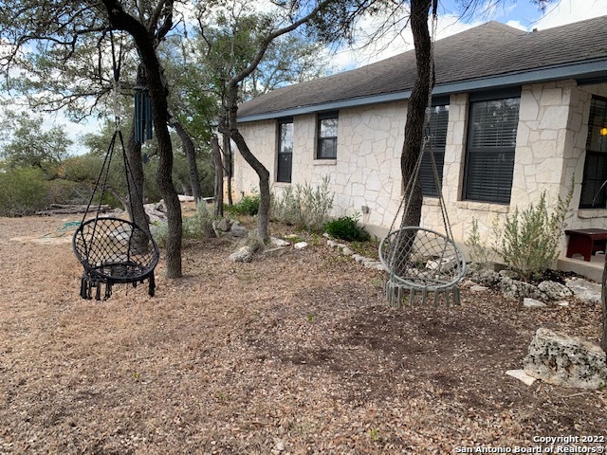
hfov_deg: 67.3
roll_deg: -2.5
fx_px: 456
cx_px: 304
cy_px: 228
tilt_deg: -5.9
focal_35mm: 26
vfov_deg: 53.1
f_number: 1.8
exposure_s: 1/404
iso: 25
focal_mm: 4.25
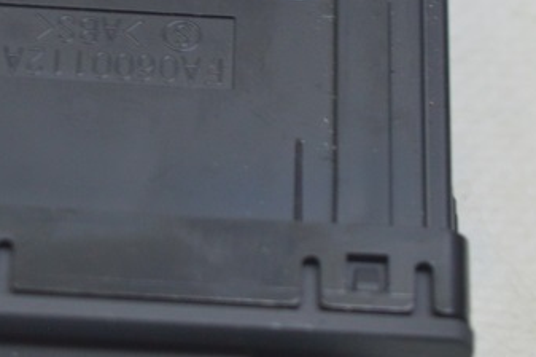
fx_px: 3257
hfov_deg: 9.4
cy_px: 135
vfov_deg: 6.3
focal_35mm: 219
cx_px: 150
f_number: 5.6
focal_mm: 48
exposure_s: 1/20
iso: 400
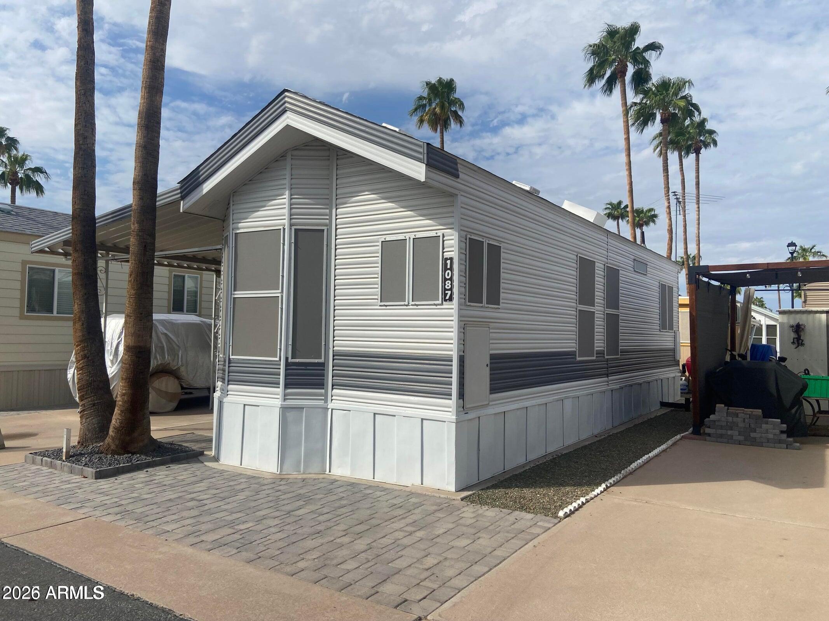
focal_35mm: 26
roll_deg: -0.9
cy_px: 310
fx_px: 623
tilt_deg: +0.6
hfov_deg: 67.3
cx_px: 414
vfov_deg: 53.1
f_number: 1.8
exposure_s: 1/5236
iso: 32
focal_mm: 4.25
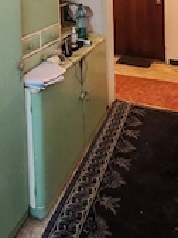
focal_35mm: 38
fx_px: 261
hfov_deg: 37.3
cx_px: 58
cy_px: -13
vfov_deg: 41.0
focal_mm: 1.96
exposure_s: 1/33
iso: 320
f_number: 2.2
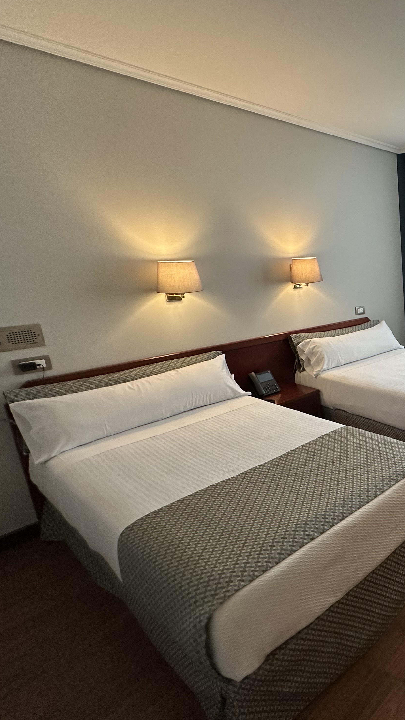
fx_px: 401
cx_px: 451
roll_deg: +1.0
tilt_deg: -13.1
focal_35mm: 21
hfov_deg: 41.8
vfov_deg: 83.8
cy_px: 349
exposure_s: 1/100
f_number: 2.2
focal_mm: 2.22
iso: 200
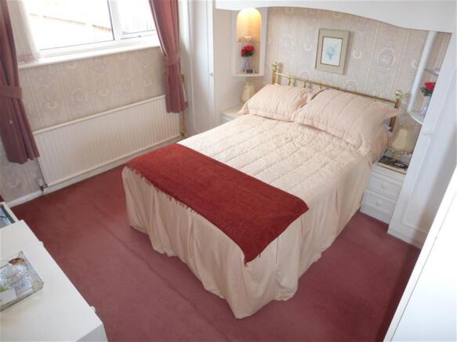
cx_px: 228
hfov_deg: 71.6
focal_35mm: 24
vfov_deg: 56.8
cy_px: 171
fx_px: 317
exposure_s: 1/60
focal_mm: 4.3
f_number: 3.3
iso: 250
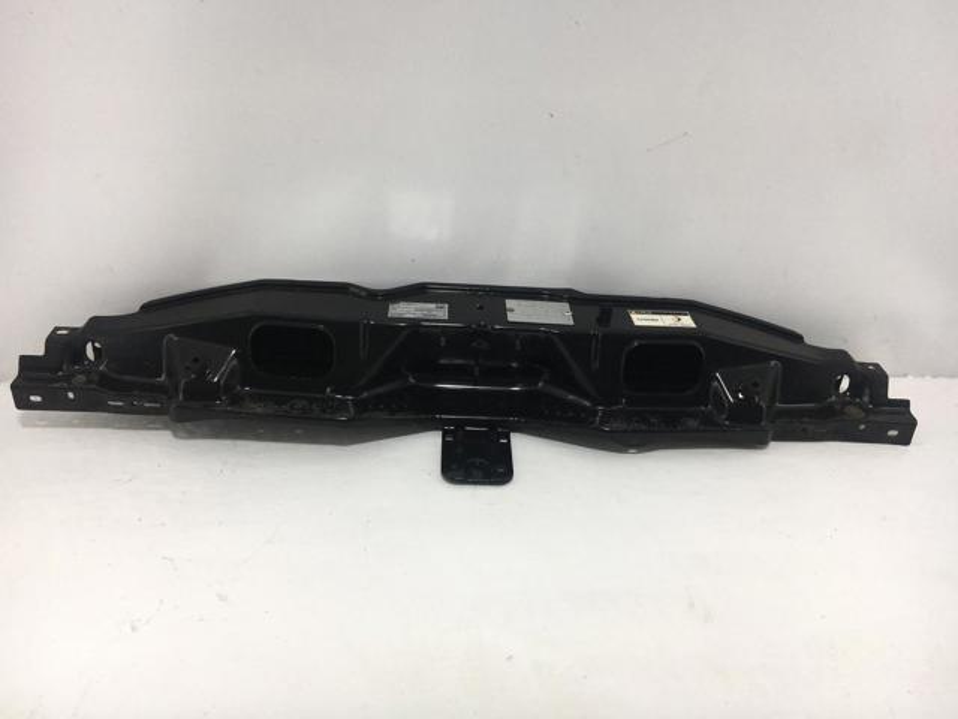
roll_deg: -2.1
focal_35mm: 29
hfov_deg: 61.7
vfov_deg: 48.2
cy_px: 360
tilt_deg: -34.7
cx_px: 479
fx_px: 803
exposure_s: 1/596
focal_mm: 4.15
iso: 25
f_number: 2.2
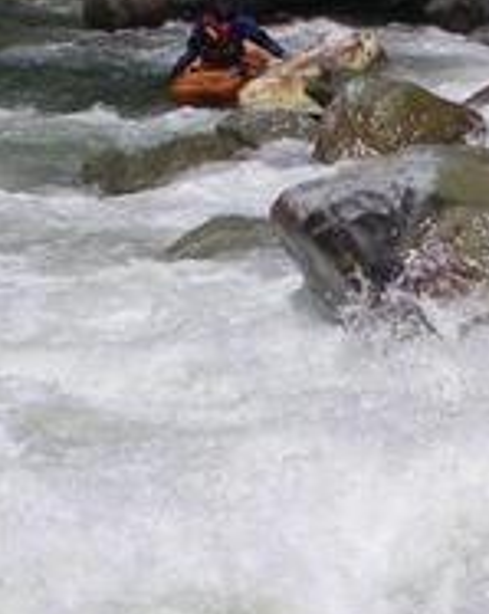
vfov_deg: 12.1
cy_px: 276
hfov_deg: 9.5
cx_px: 624
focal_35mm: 159
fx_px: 2883
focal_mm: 6.3
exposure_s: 1/400
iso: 64
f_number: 6.6
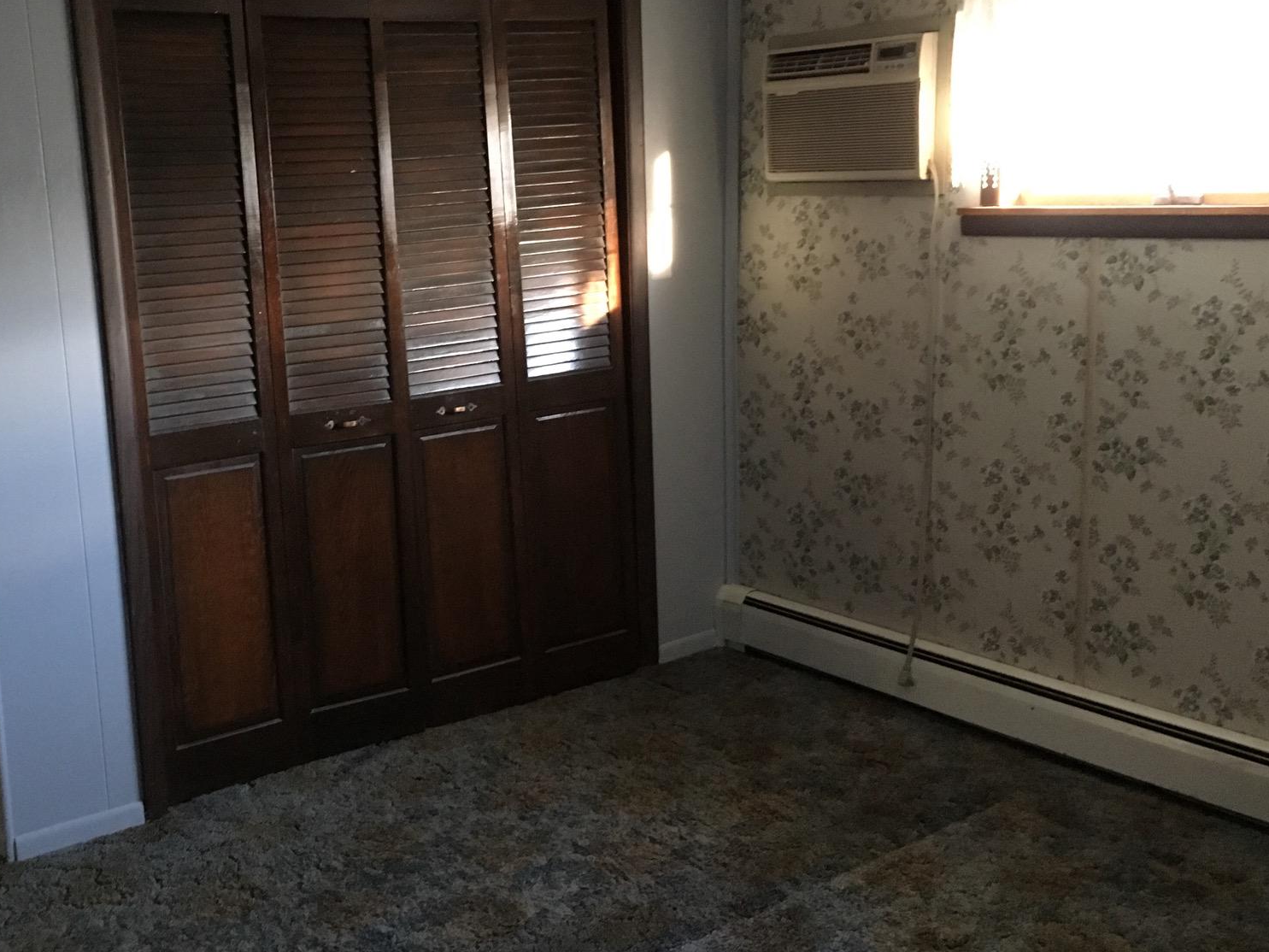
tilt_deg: -7.5
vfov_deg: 35.9
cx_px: 494
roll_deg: +2.7
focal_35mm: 40
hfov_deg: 46.5
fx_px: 1466
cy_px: 419
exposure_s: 1/15
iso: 250
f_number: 2.2
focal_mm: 4.15
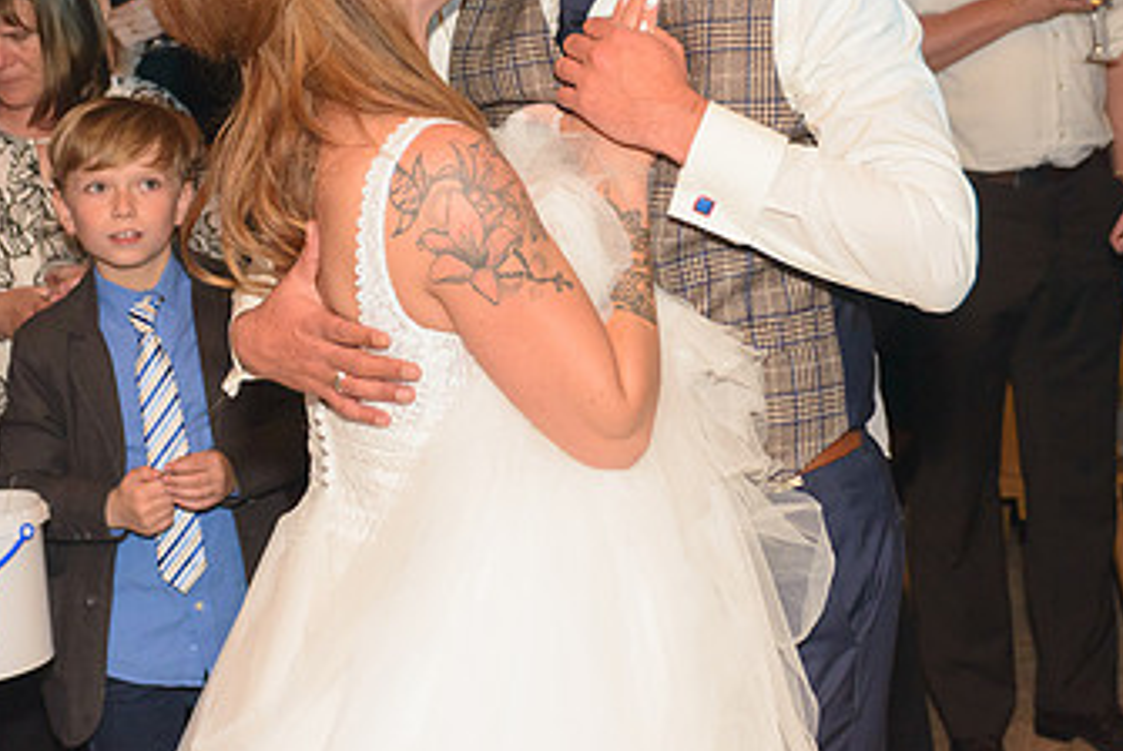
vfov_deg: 16.4
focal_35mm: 83
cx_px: 556
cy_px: 149
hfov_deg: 24.5
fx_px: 2591
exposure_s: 1/60
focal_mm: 48
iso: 1600
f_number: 5
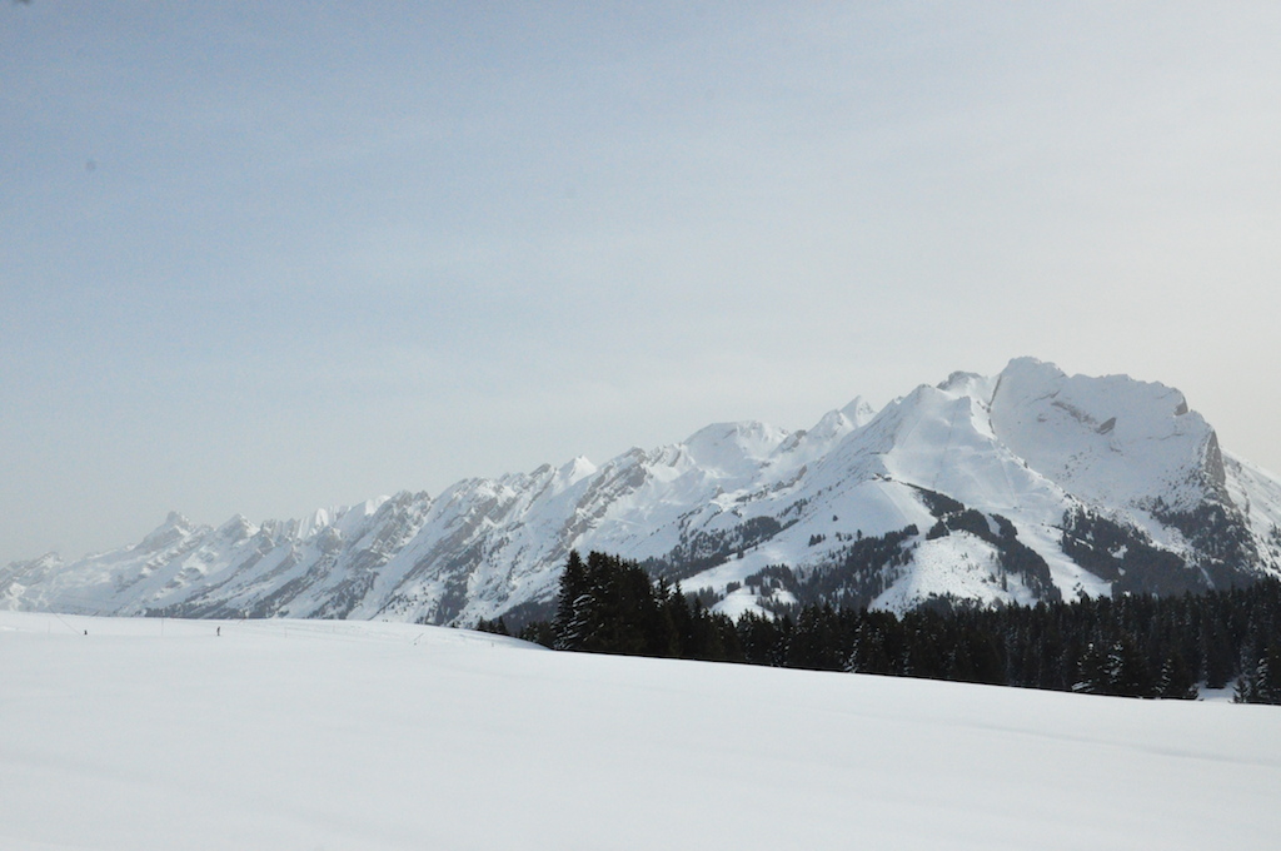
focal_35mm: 38
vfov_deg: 35.4
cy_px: 426
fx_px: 1333
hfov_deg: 51.3
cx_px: 640
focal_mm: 25
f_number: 16
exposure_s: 1/3200
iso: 3200
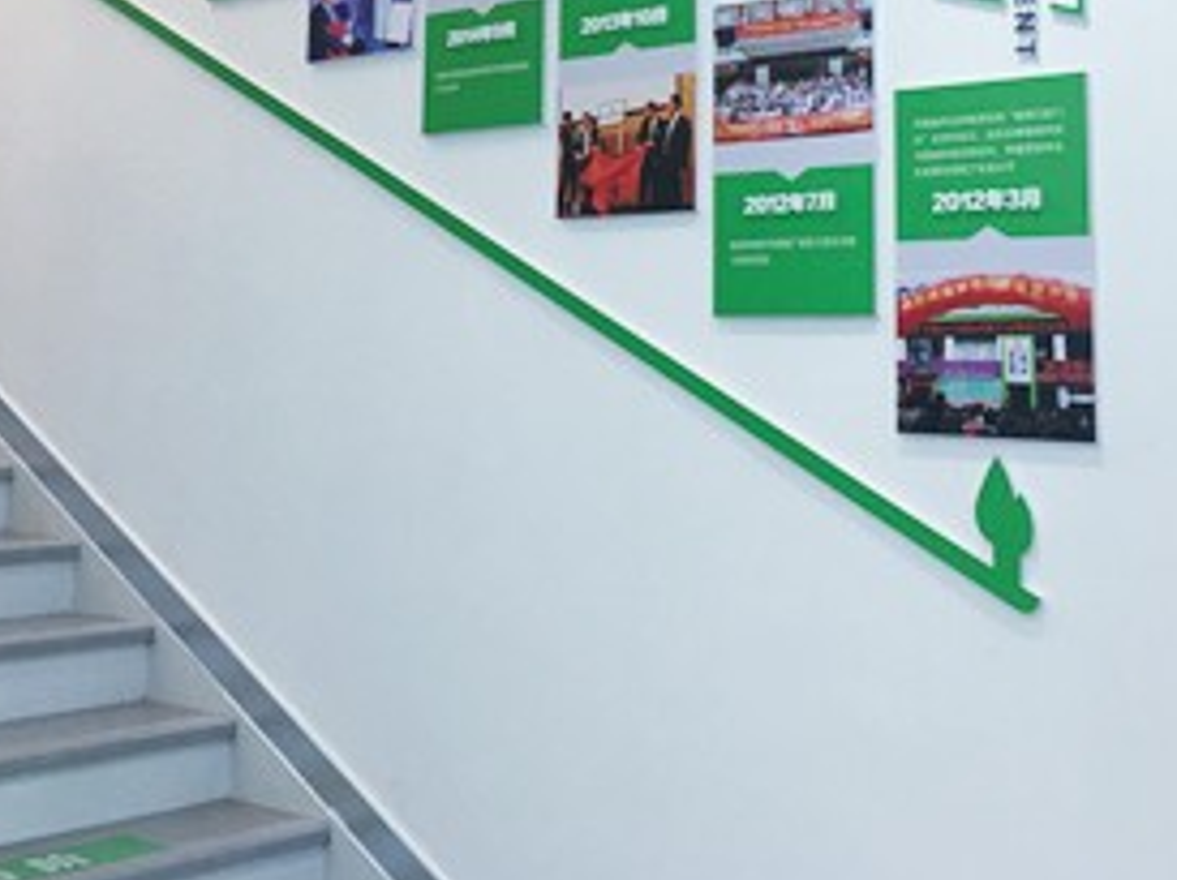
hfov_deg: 36.1
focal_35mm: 53
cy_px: 114
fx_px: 1801
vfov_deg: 26.7
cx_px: 503
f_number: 2.2
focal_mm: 4.15
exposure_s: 1/30
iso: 25
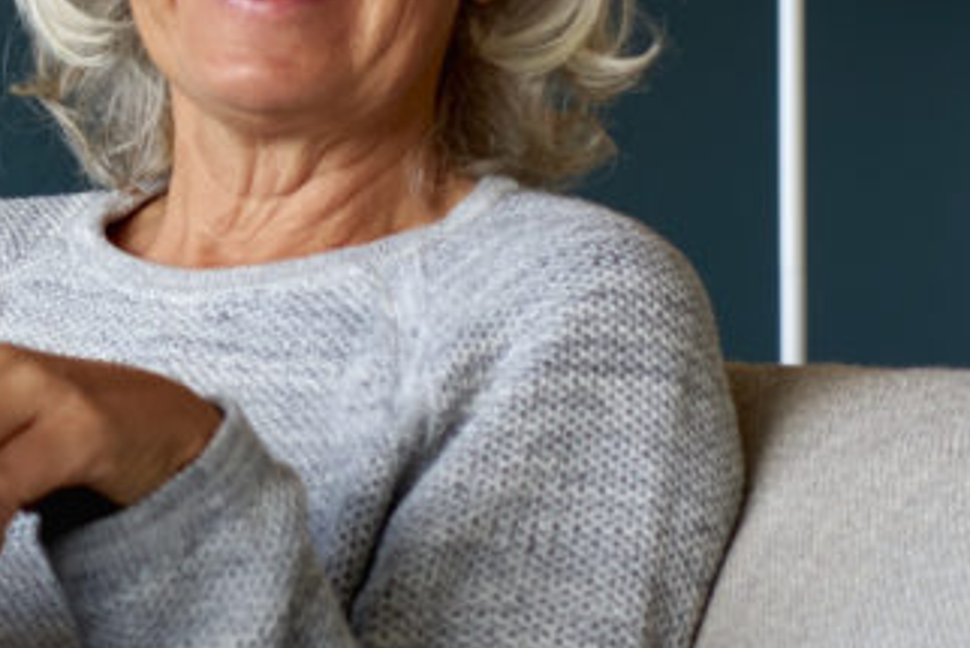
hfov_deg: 12.4
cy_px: 54
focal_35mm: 163
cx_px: -15
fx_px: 4394
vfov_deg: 8.4
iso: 100
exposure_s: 1/50
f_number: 2.8
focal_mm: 25.7
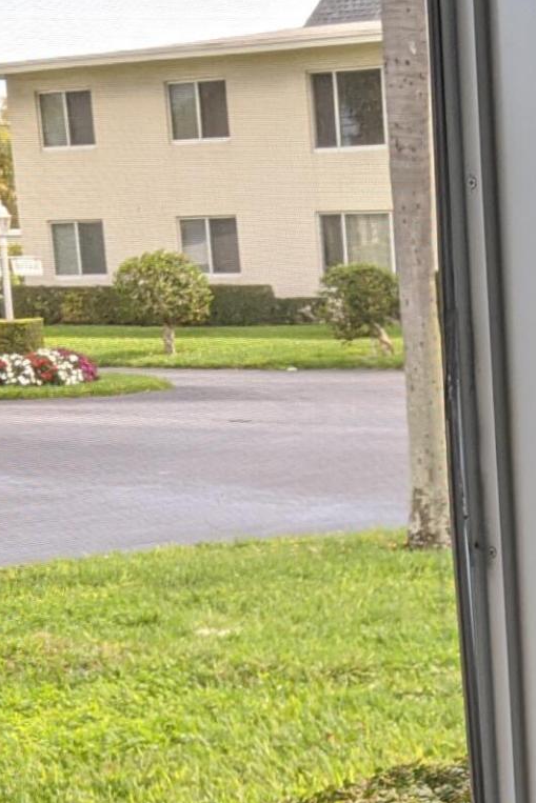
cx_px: 749
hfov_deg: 12.4
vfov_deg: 18.3
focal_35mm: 106
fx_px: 2366
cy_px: 949
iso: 38
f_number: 1.8
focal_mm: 4.44
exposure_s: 1/572
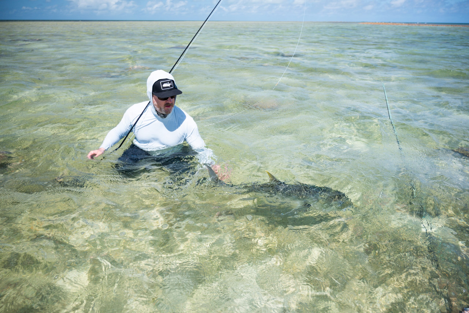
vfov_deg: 52.6
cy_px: 156
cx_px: 234
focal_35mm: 24
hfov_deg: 73.1
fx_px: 316
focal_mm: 24
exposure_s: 1/1000
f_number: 4
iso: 160
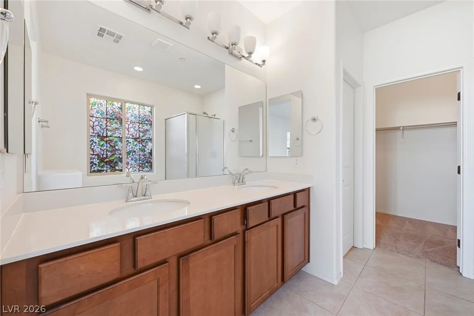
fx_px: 184
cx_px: 237
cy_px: 158
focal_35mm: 14
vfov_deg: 81.2
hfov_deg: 104.2
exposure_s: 1/50
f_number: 10
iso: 500
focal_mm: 14
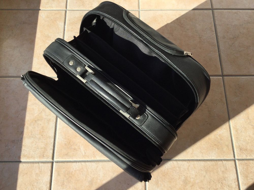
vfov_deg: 45.4
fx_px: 227
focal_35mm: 31
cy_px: 95
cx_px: 127
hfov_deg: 58.4
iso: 25
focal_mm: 3.3
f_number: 2.4
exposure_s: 1/582
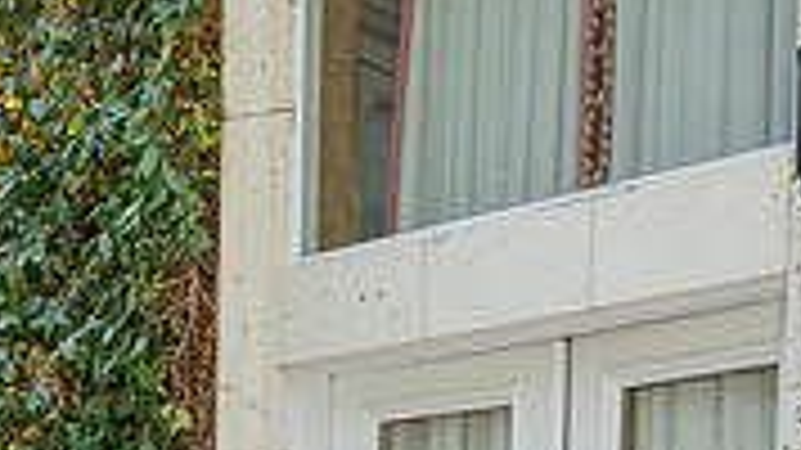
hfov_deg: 15.4
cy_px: 945
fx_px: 2782
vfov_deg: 8.7
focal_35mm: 131
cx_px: -311
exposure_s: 1/200
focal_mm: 34.5
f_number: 4
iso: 200
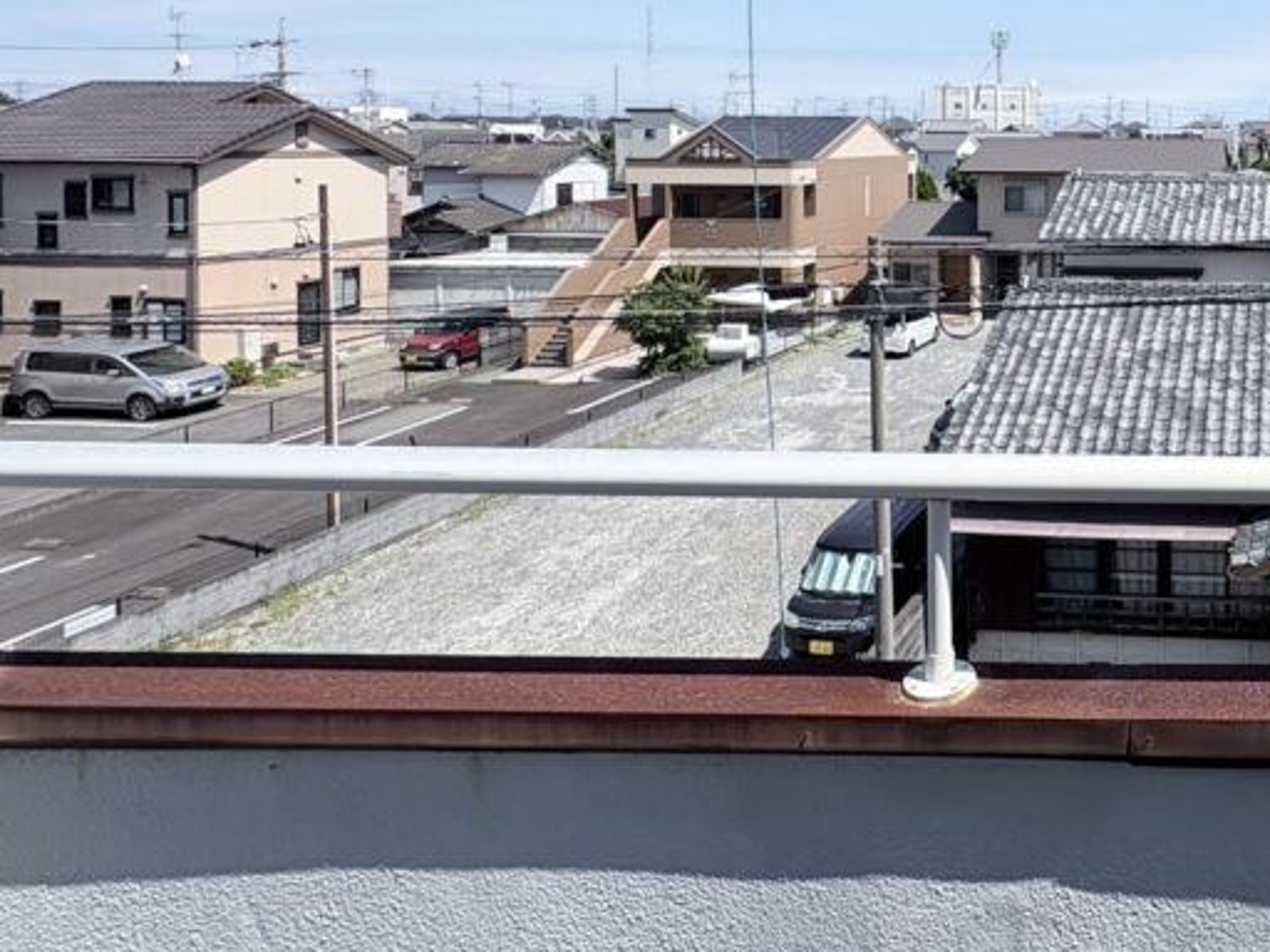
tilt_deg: +0.4
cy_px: 156
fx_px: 1027
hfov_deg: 52.5
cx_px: 1225
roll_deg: +0.8
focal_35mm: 28
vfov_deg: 46.4
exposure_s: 1/1449
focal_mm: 2.22
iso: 40
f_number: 2.2
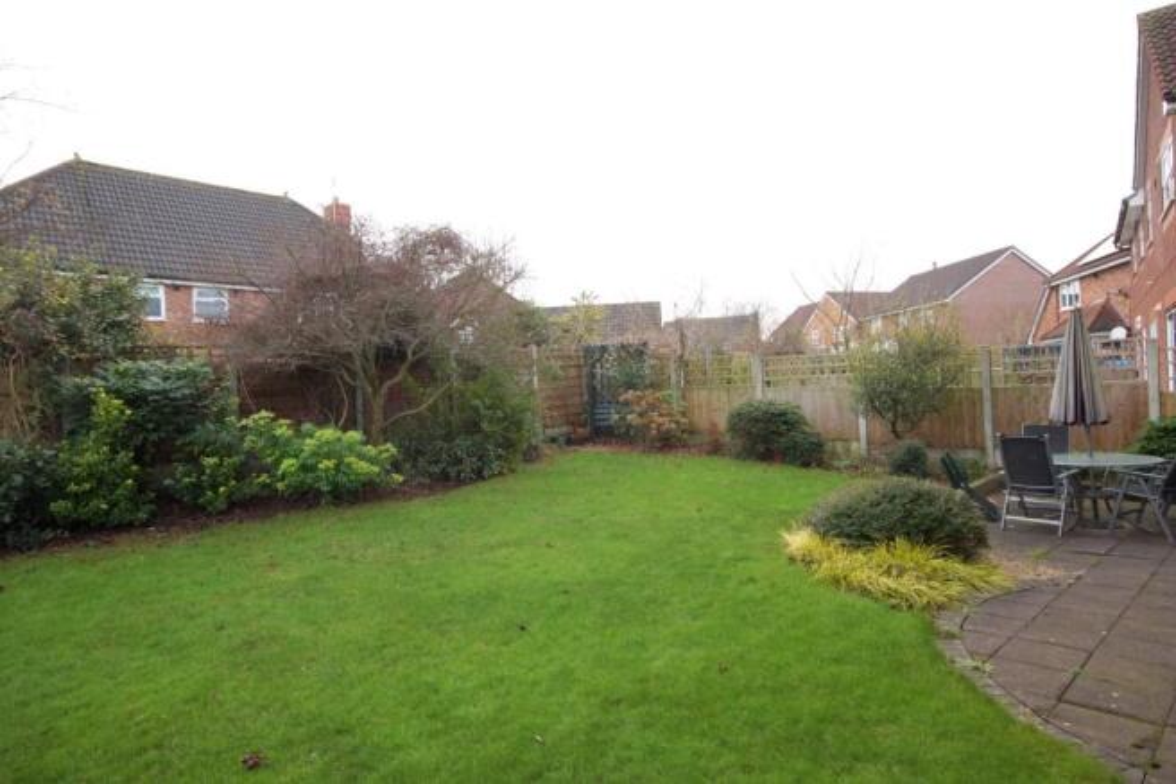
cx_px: 588
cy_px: 392
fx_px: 637
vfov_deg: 63.2
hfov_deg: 85.4
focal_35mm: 20
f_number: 11
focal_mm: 13
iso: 200
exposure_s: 1/20
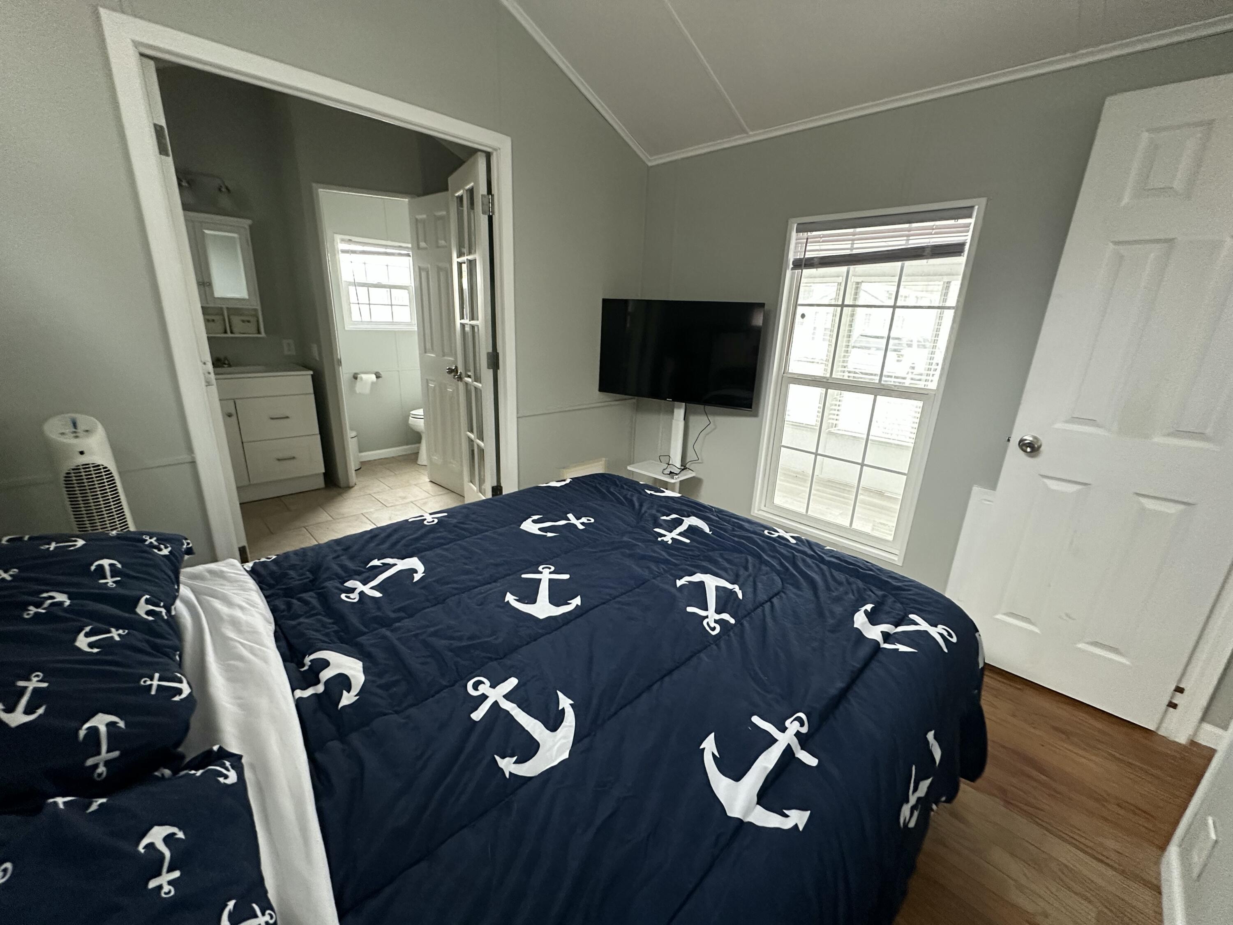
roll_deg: -1.9
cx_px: 616
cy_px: 462
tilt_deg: -17.1
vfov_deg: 85.7
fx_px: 499
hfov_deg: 102.1
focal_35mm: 14
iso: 500
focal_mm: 2.22
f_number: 2.2
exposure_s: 1/60
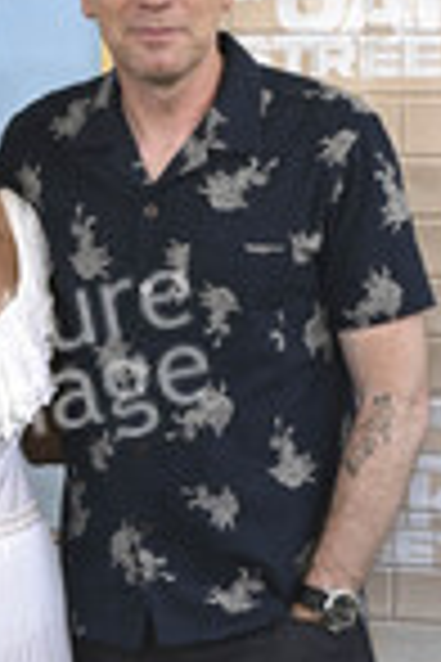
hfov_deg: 11.4
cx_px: 108
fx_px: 2205
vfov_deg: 16.8
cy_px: 603
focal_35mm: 120
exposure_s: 1/250
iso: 640
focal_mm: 44
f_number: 6.3
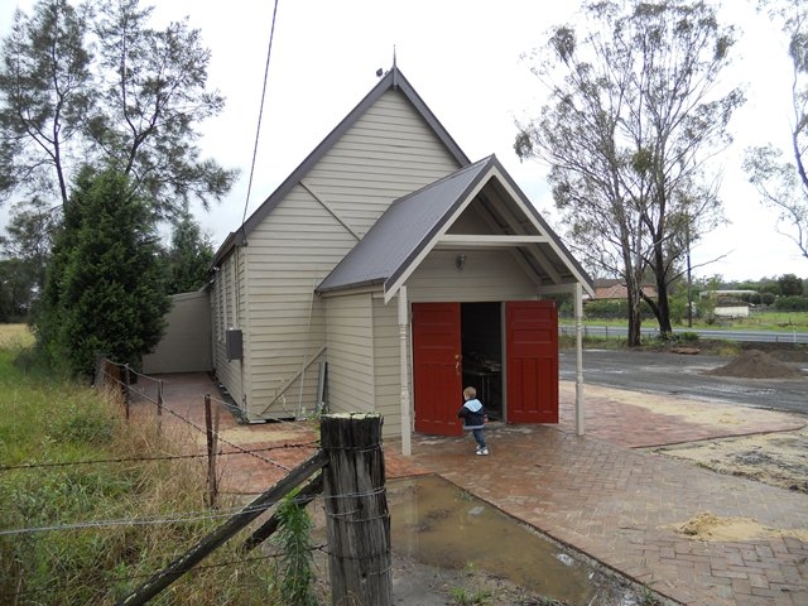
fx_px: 630
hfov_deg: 65.3
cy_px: 303
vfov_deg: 51.4
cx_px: 404
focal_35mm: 27
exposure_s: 1/320
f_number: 3.2
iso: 80
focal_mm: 4.9
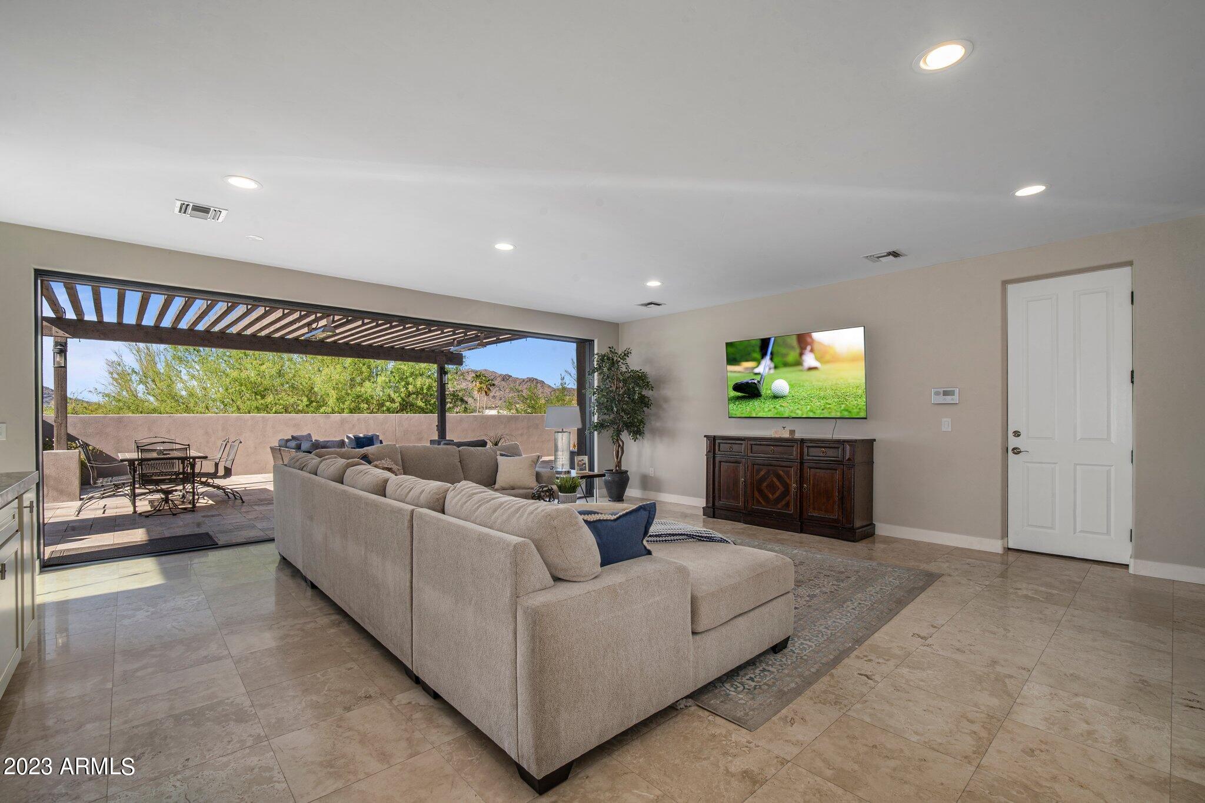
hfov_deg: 100.4
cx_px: 602
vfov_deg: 77.3
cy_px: 402
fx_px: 502
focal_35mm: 15
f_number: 13
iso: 125
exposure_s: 1/4
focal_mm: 15
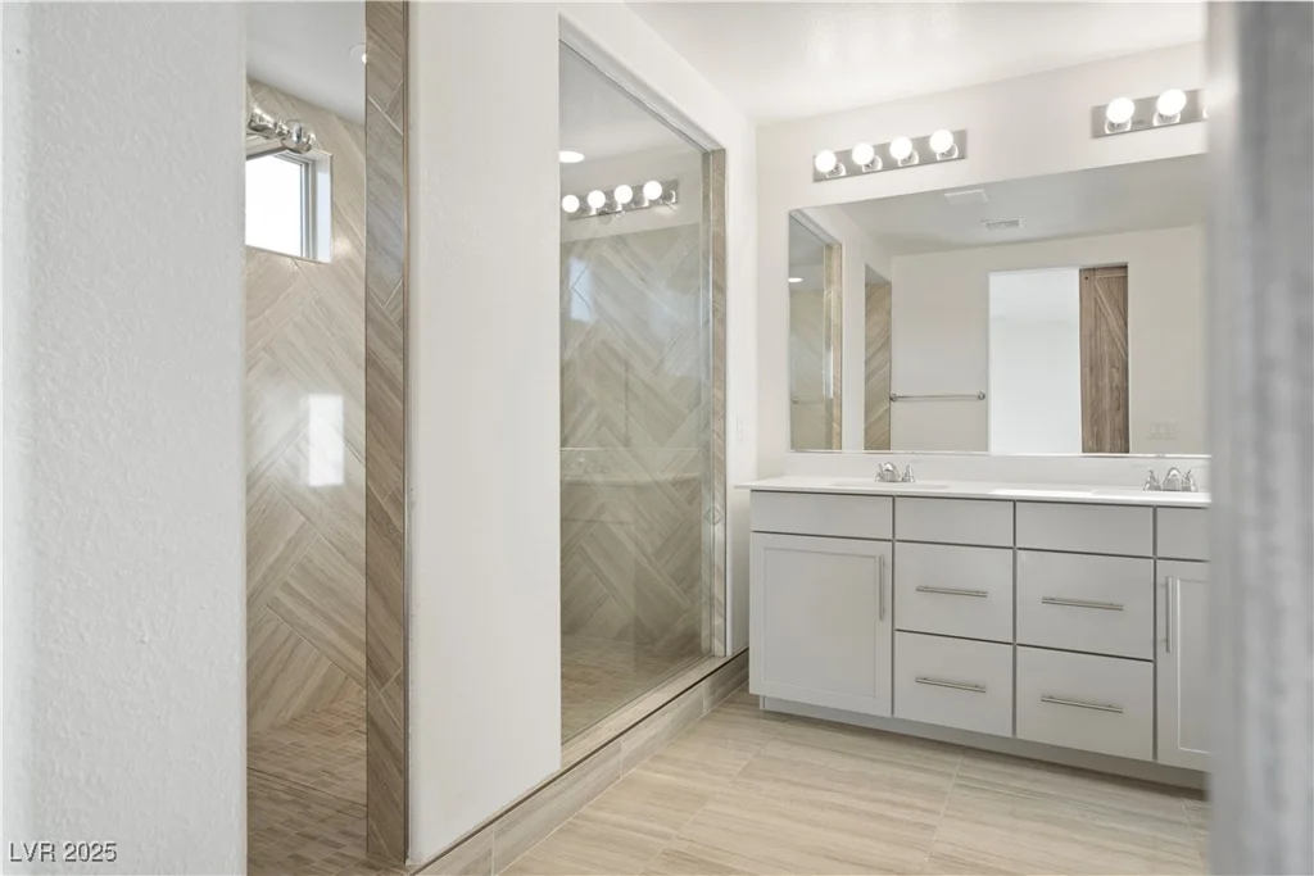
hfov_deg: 81.2
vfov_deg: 59.5
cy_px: 438
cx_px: 657
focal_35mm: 21
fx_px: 767
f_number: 9
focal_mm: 21
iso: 100
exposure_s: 1/2
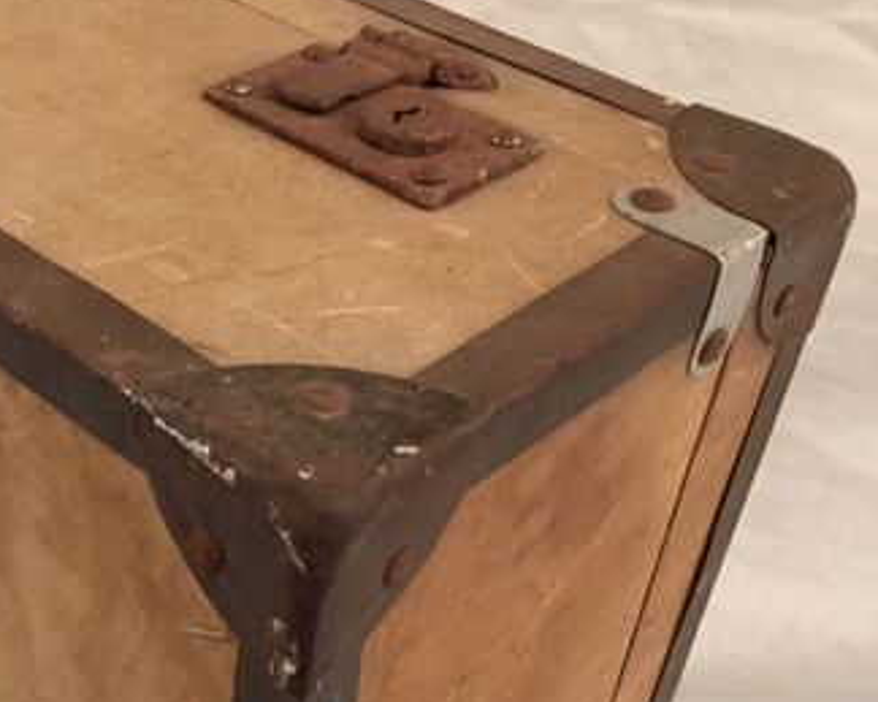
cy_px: 501
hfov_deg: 33.0
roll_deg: -3.4
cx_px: 230
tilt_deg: -37.8
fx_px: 1455
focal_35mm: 56
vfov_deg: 26.9
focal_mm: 4.15
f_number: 2.2
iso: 200
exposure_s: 1/17
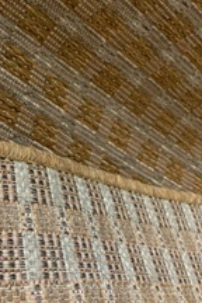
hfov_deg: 20.9
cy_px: 67
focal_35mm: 63
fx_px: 530
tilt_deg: -51.4
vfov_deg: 31.2
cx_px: 1
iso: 320
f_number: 1.8
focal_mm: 4.25
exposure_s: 1/50
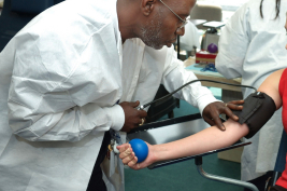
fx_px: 493
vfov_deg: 21.8
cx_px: 218
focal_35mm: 62
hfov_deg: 31.8
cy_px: 99
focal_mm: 26
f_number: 4
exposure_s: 1/60
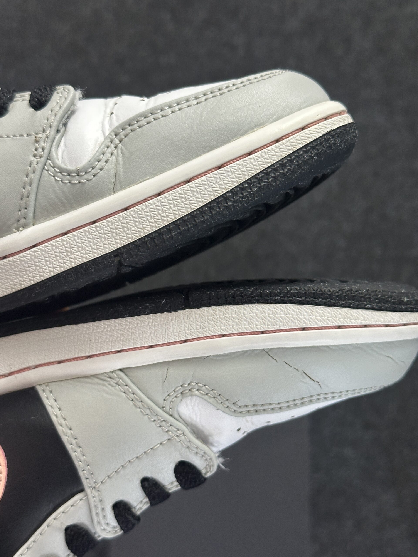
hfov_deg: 30.3
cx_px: 209
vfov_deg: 39.7
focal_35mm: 48
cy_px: 278
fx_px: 773
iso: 200
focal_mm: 6.86
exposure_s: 1/50
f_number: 1.78
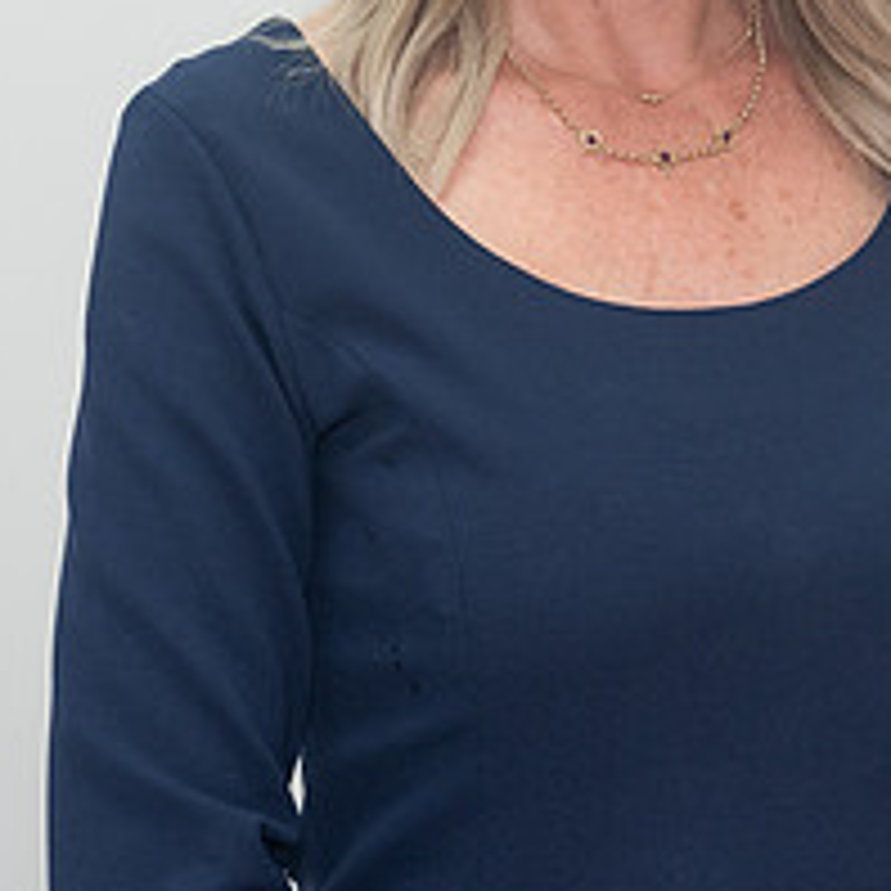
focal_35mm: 180
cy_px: -46
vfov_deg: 9.6
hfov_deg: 9.7
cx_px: 523
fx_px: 5242
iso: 400
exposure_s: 1/100
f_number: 7.1
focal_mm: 58
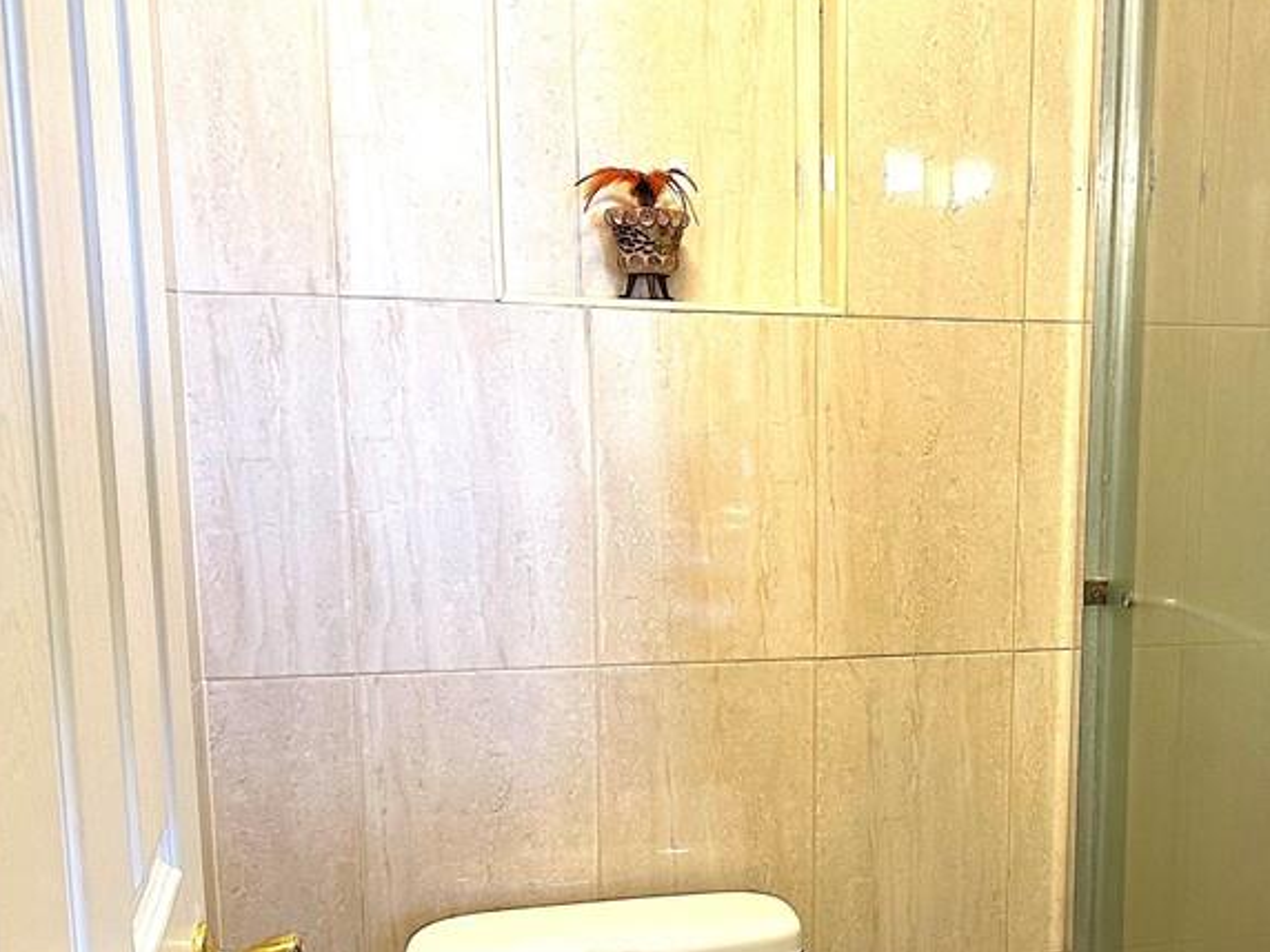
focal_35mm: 43
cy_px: 617
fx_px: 1578
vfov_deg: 33.4
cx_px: 972
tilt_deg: -10.5
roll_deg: -0.9
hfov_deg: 42.3
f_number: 1.78
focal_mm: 6.86
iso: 200
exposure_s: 1/60
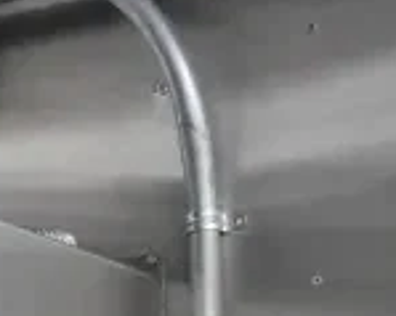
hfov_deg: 15.2
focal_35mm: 104
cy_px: 447
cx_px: -377
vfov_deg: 14.0
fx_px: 1218
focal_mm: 18
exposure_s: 1/100
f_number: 5
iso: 6400
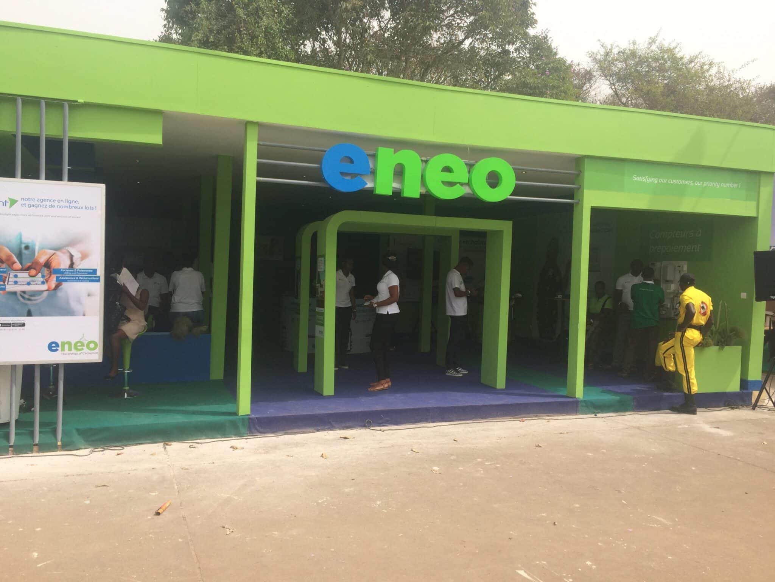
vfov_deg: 48.2
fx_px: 649
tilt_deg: +0.2
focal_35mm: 29
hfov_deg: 61.7
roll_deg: -2.8
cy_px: 291
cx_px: 388
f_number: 2.2
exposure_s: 1/1520
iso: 32
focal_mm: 4.15
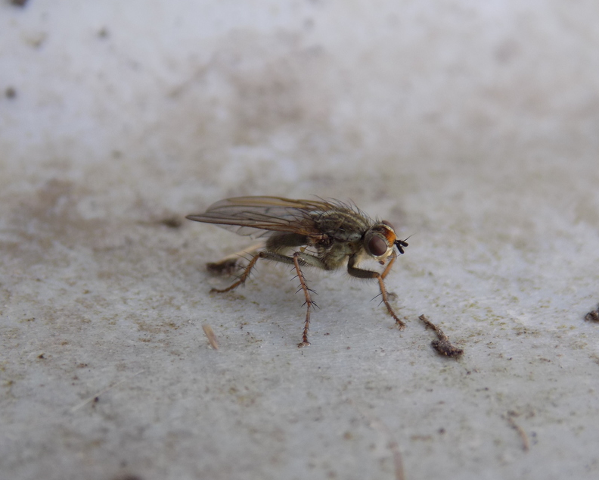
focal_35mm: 124
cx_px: 310
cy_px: 240
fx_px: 2199
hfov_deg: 15.5
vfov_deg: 12.4
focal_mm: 20.9
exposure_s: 1/30
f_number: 4.8
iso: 100
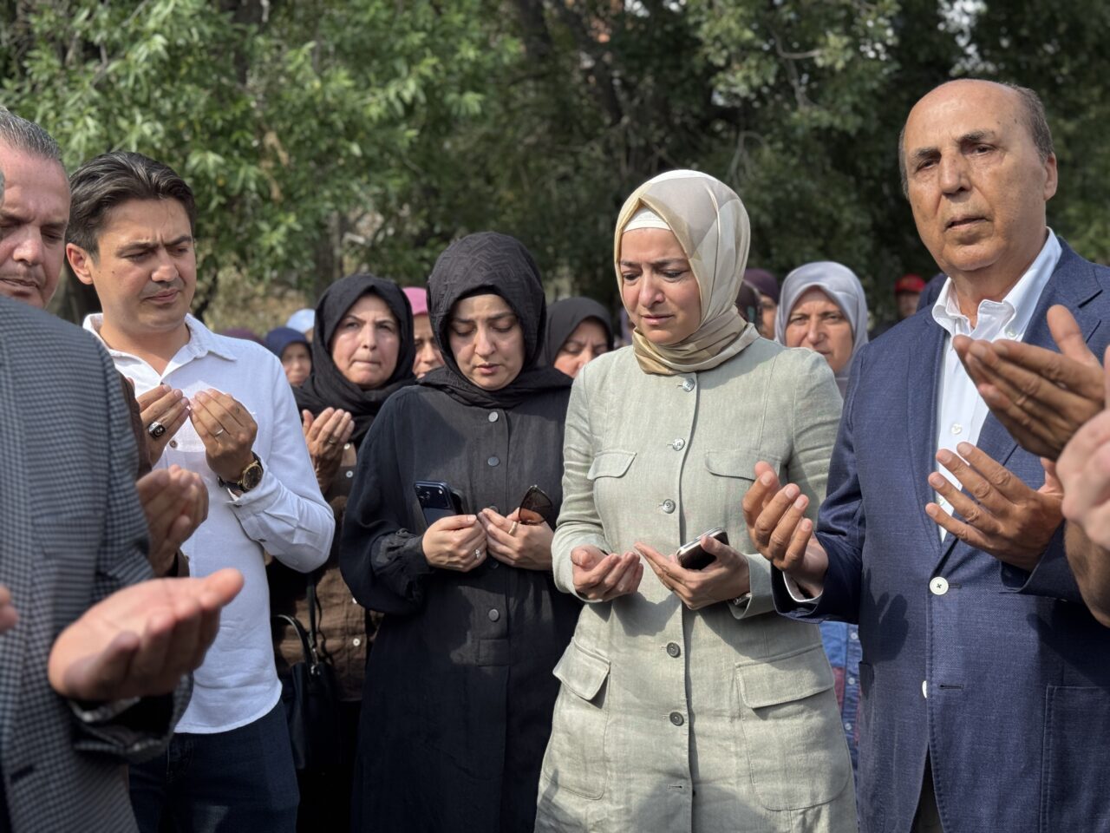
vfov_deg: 30.3
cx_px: 555
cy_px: 416
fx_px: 1539
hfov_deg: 39.7
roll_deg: +0.4
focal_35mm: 48
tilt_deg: -0.9
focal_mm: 6.76
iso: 64
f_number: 1.78
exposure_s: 1/1637
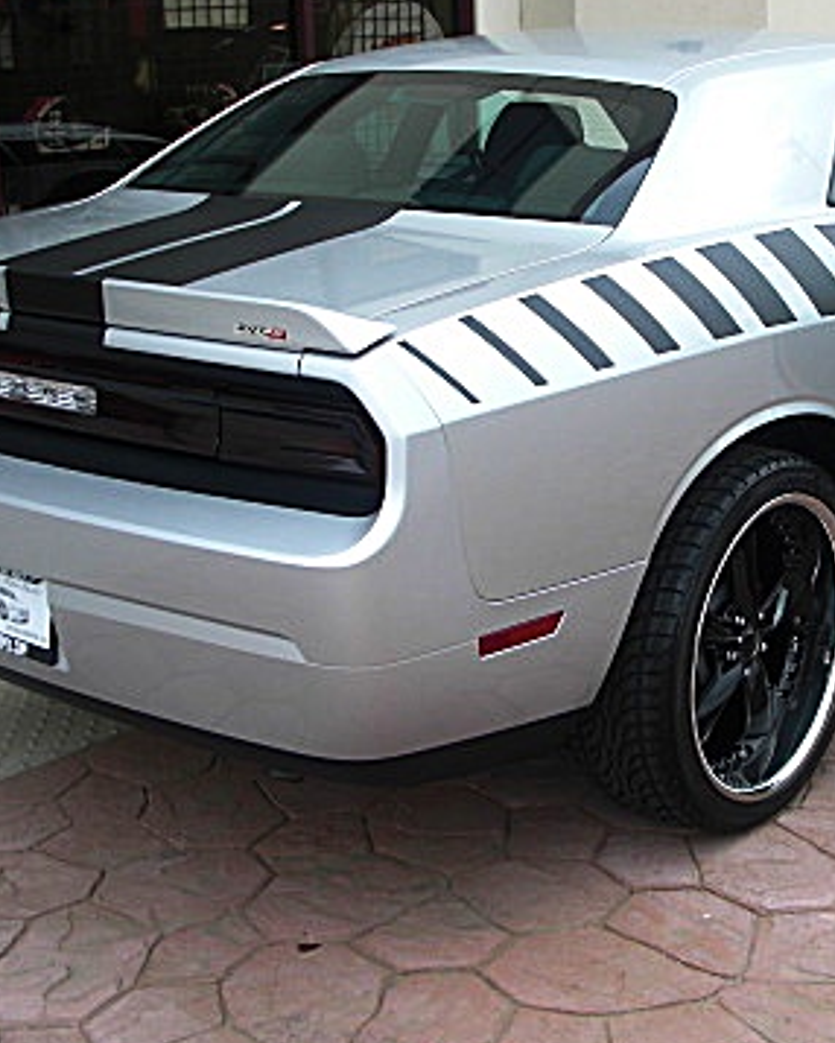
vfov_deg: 30.0
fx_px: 1944
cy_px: 476
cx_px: 631
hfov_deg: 24.0
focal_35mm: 63
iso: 50
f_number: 2.8
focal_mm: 6.3
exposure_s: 1/250
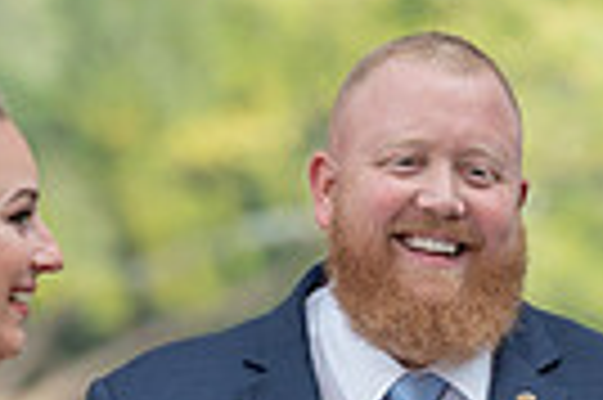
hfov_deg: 3.2
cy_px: 288
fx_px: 10640
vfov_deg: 2.2
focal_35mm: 636
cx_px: 297
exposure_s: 1/200
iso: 320
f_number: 4
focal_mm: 139
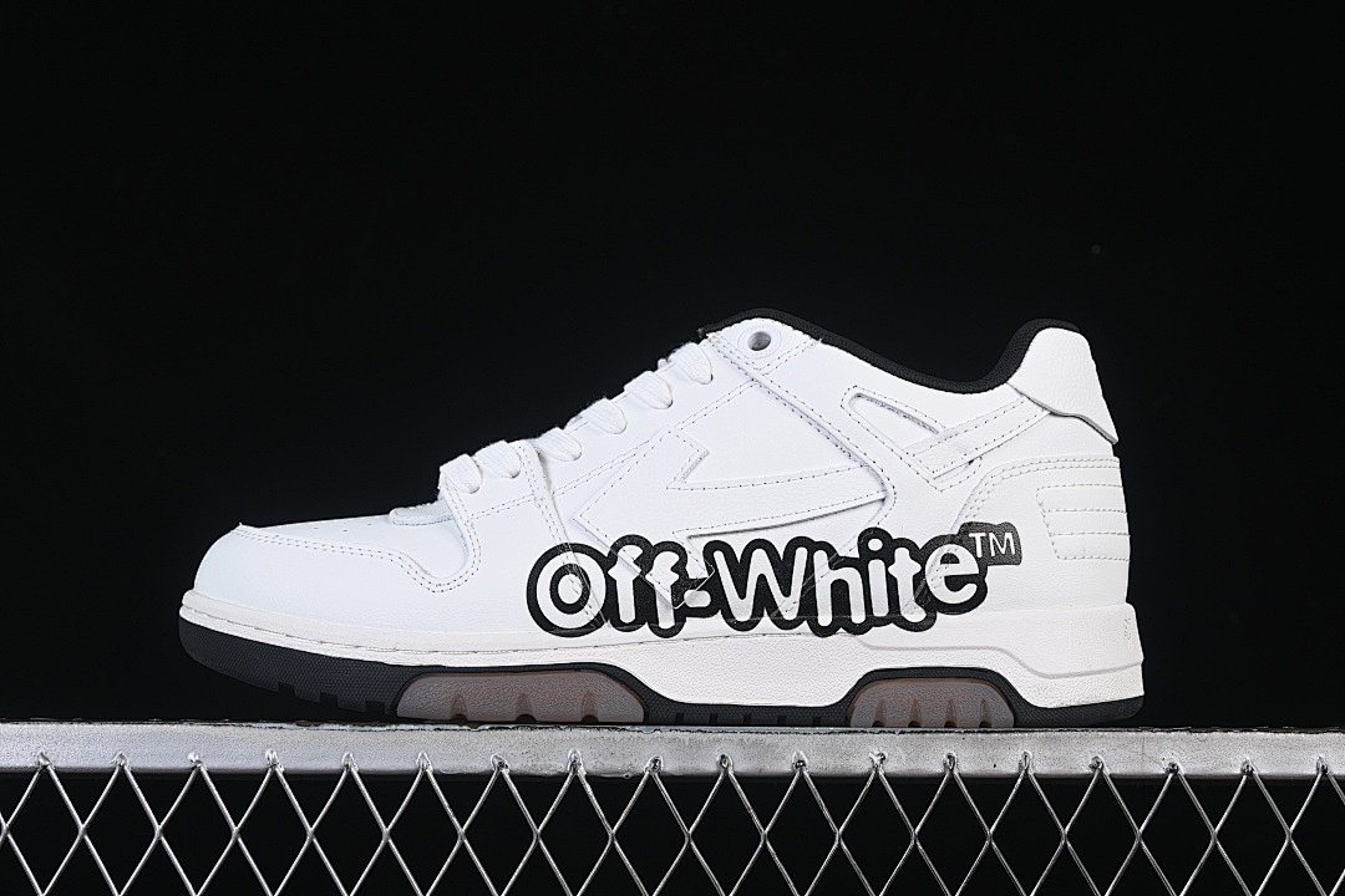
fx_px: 2802
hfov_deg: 27.0
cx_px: 672
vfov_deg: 18.2
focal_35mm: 75
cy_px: 448
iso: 160
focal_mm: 50
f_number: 8
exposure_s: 1/80
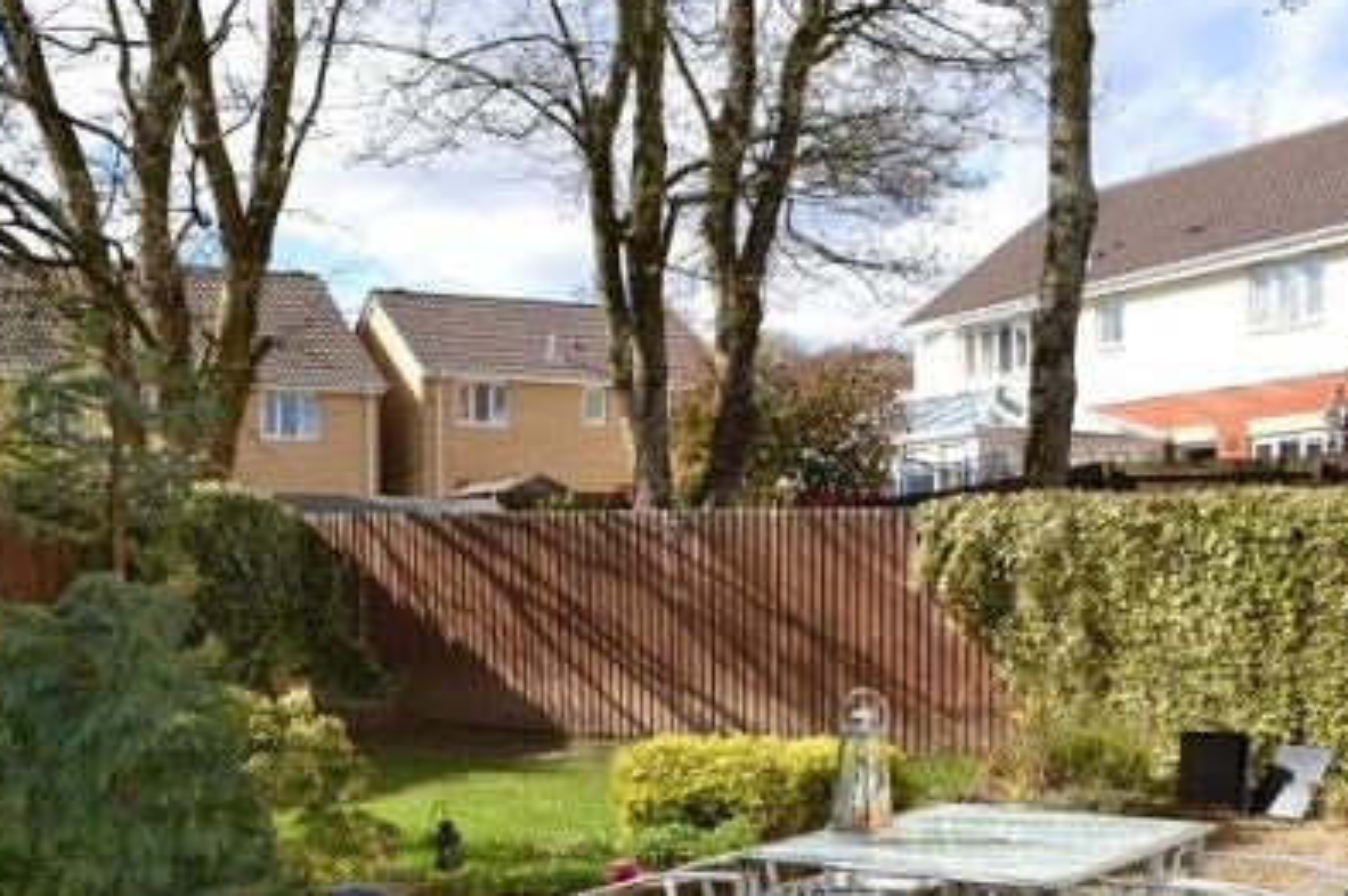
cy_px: 727
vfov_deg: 29.1
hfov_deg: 43.3
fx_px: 1684
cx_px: 496
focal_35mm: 45
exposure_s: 1/200
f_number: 6.3
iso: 100
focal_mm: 18
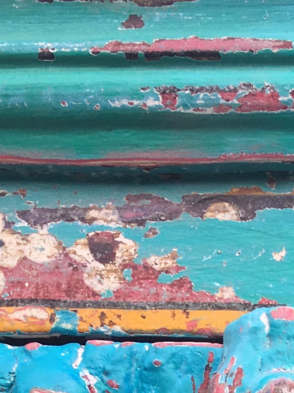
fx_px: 1348
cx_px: 471
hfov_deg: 11.8
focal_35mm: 119
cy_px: 724
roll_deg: -2.5
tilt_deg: +1.0
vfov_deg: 14.4
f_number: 2.2
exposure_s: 1/379
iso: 25
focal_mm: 4.15
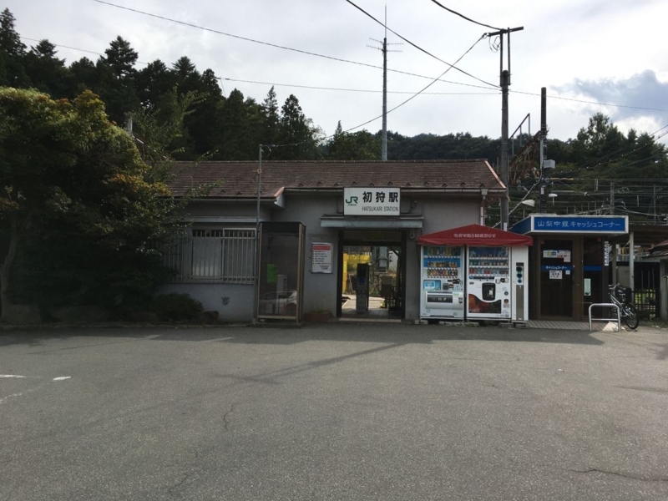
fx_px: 560
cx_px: 334
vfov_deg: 48.2
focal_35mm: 29
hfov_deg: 61.7
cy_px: 250
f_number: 2.2
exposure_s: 1/2404
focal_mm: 4.15
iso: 25
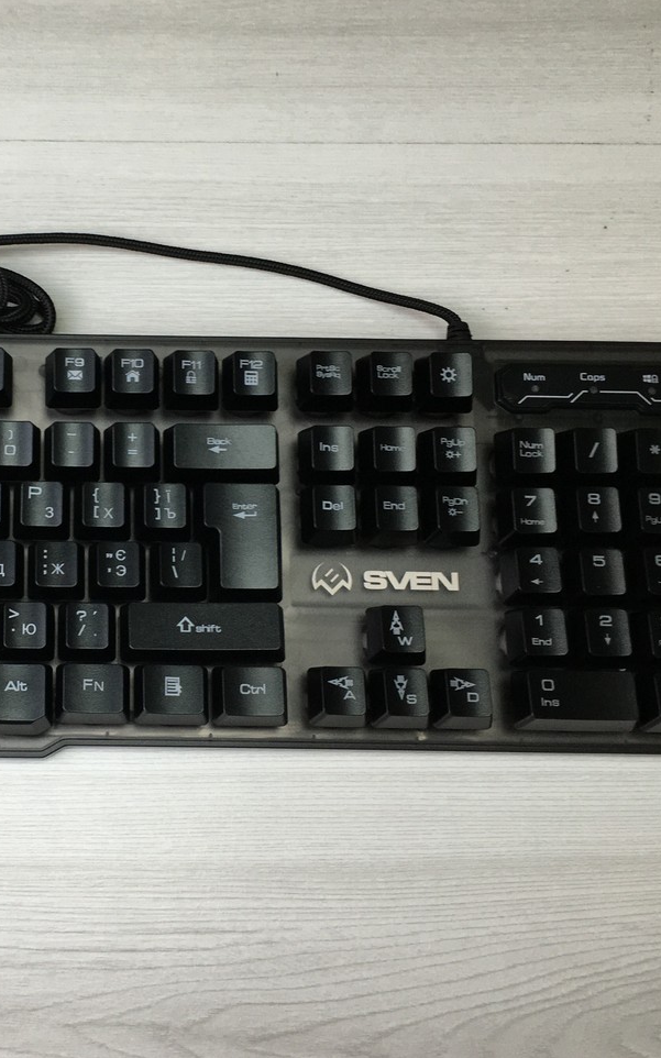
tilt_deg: -72.5
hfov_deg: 26.9
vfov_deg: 43.5
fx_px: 1326
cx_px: 56
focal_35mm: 46
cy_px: 511
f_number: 2.2
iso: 40
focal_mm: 4.15
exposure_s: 1/100
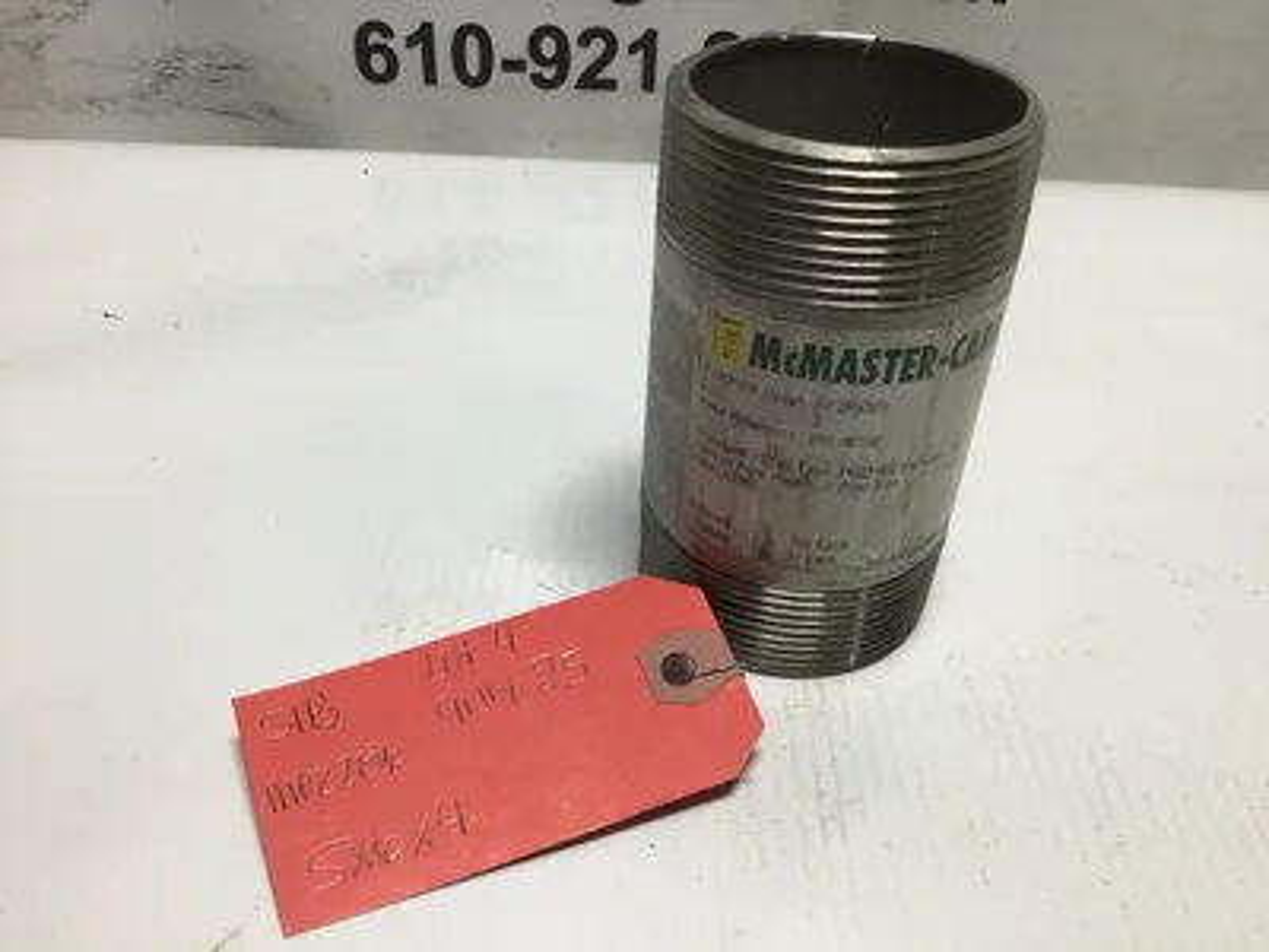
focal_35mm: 31
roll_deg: -4.1
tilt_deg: -36.9
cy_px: 476
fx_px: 1136
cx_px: 634
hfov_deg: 58.4
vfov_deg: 45.4
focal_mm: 3.3
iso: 25
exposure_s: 1/164
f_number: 2.4
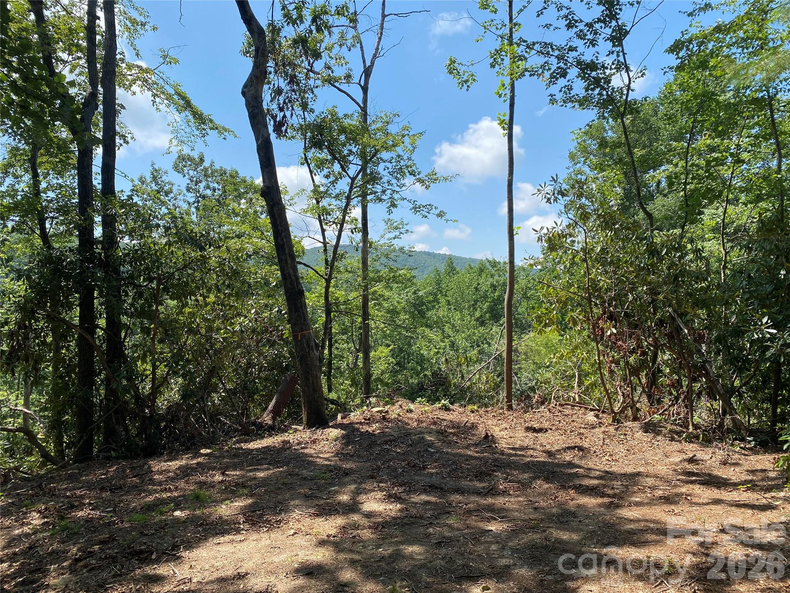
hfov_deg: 67.3
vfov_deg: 53.1
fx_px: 593
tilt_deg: +0.5
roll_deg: +0.0
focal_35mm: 26
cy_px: 296
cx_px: 395
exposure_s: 1/1838
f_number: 1.8
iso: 32
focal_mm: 4.25
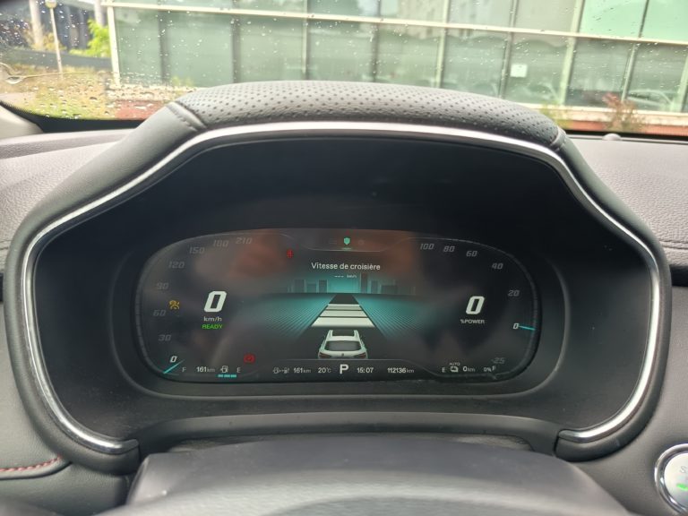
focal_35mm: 24
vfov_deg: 56.8
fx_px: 477
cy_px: 258
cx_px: 344
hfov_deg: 71.6
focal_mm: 5.27
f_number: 1.7
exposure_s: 1/100
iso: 200
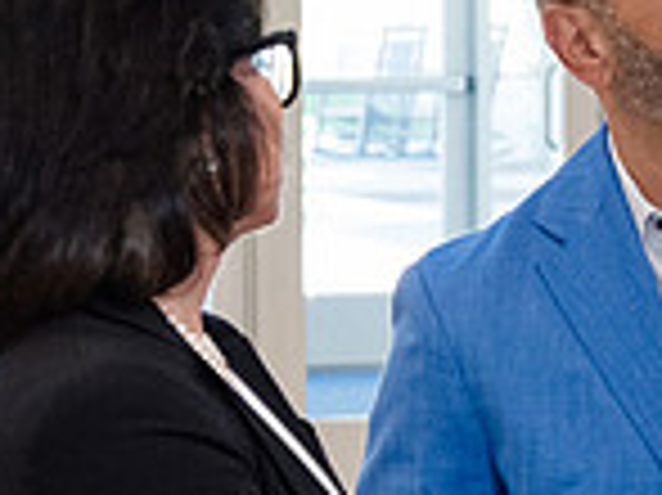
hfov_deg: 8.2
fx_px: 4548
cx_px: 797
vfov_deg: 6.2
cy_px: 391
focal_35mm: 238
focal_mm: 44
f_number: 4.5
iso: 2500
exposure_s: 1/250
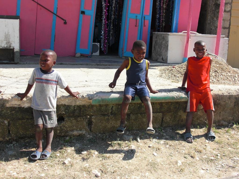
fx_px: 297
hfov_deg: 43.9
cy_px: 90
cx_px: 120
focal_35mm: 43
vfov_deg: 33.6
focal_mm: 7.6
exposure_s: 1/640
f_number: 3.1
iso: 50
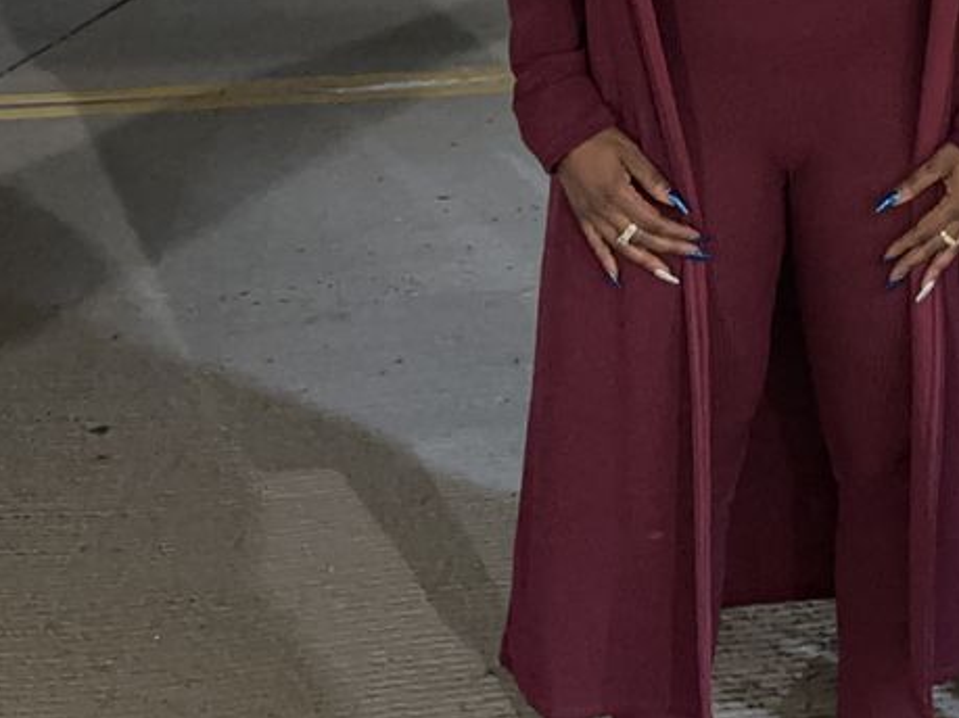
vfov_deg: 20.8
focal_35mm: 67
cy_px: -79
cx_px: 1020
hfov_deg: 26.9
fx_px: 1856
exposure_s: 1/30
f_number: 1.78
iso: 1600
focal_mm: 6.86
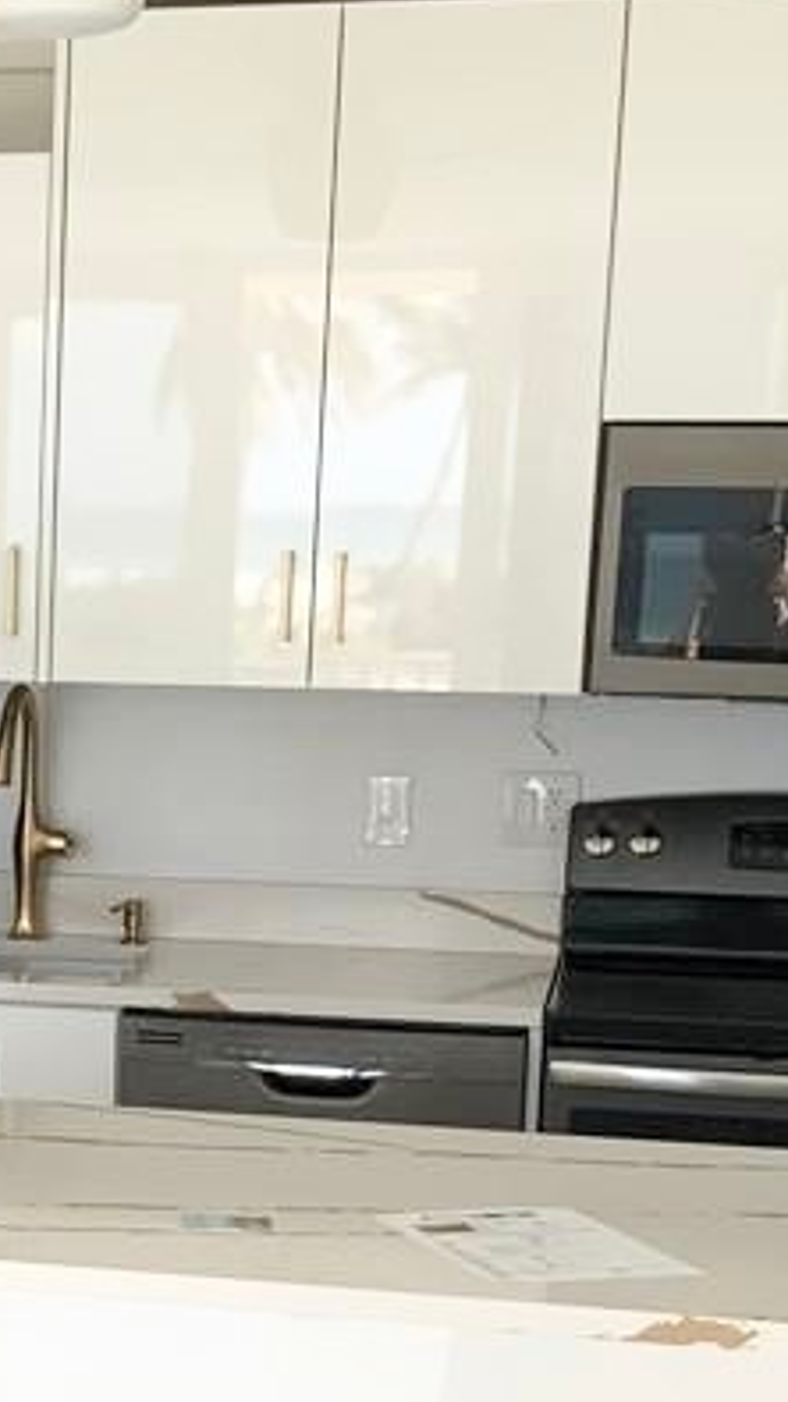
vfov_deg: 25.5
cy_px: 1090
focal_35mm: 82
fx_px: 3048
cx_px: -163
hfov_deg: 14.3
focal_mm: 3
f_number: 1.8
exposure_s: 1/144
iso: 16
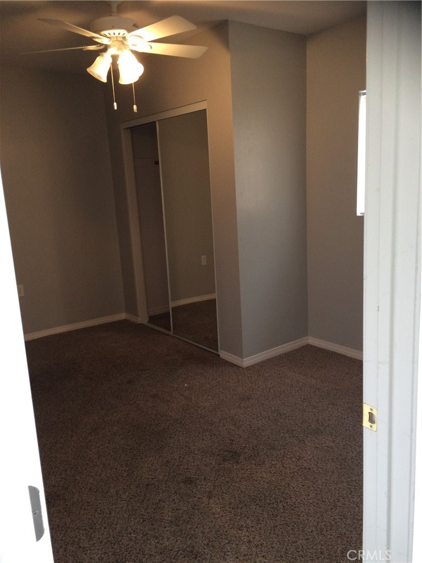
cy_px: 282
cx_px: 211
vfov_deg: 61.7
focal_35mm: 29
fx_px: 471
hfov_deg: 48.2
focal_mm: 4.15
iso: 160
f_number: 2.2
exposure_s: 1/30
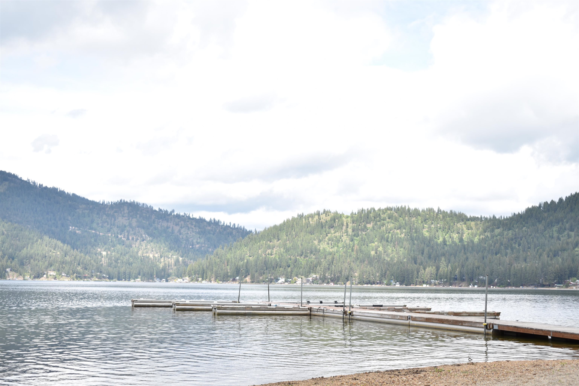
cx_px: 290
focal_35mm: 54
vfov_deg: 25.1
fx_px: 868
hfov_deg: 36.9
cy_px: 193
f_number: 4.8
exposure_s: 1/250
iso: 100
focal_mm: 36
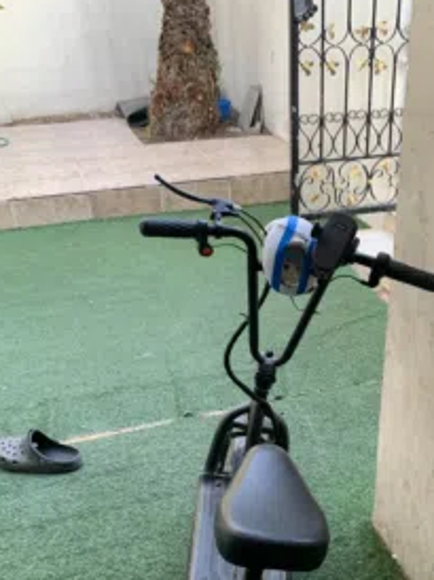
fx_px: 636
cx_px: 296
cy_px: 411
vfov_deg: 47.8
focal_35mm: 38
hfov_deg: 37.2
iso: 125
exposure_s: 1/60
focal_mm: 4.25
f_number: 1.8
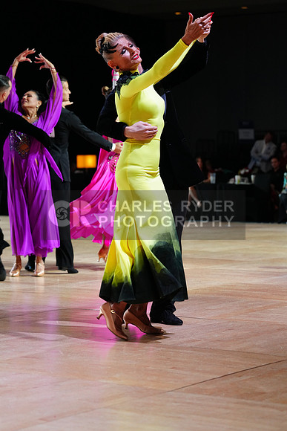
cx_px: 144
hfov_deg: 14.1
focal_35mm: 97
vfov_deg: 21.0
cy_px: 216
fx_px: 1159
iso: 2500
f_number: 4
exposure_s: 1/320
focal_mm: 97
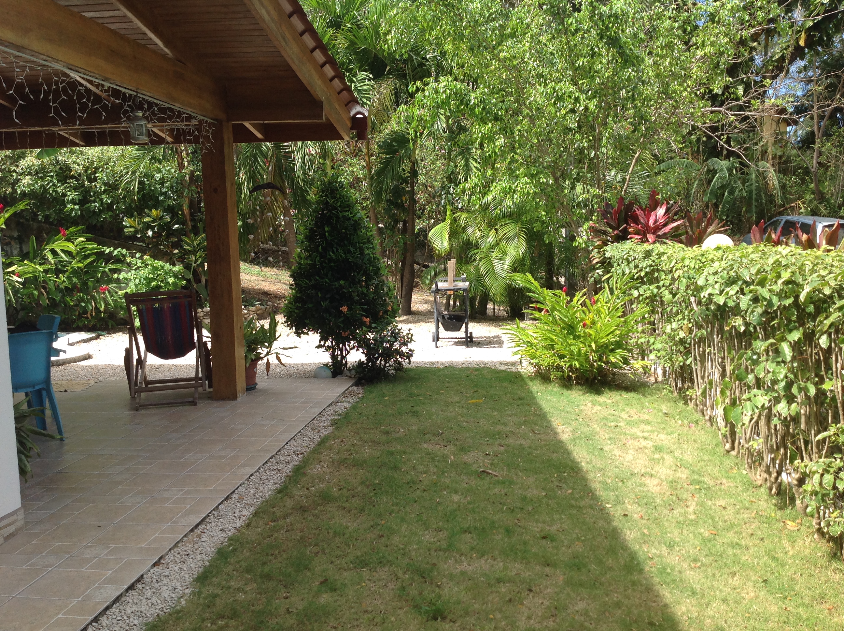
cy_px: 316
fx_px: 852
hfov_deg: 52.7
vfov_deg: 40.6
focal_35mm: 35
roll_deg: +2.5
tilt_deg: -2.4
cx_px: 422
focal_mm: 4.28
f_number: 2.4
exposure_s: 1/719
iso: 50
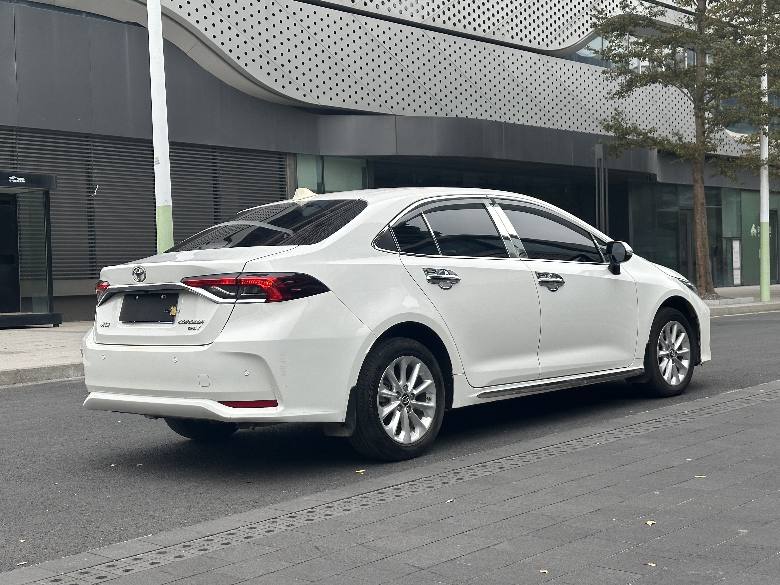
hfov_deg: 39.7
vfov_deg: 30.3
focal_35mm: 48
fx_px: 1082
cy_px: 292
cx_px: 390
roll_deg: +2.3
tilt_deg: -0.8
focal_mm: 6.86
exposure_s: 1/407
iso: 64
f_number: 1.78
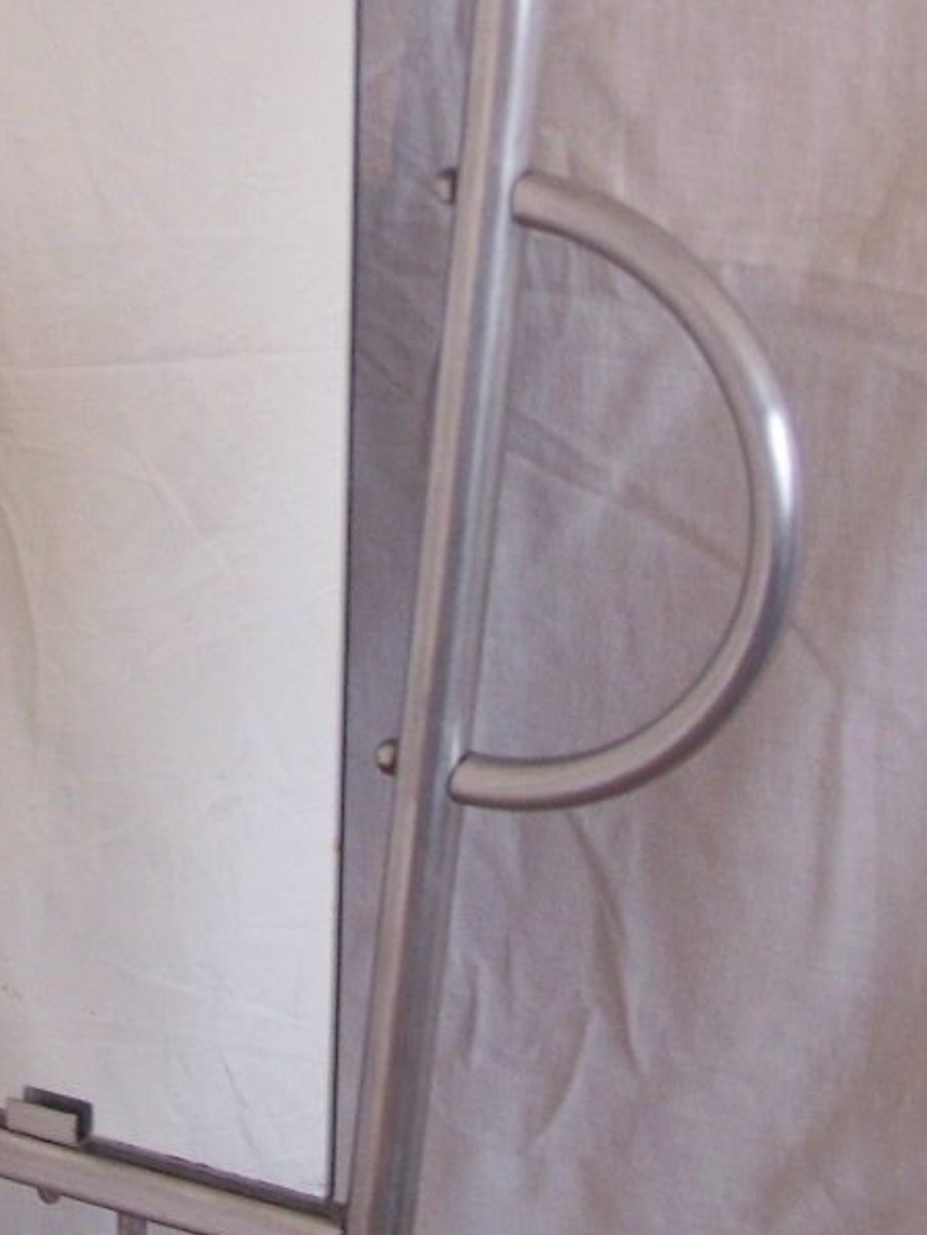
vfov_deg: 25.3
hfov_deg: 19.2
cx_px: 183
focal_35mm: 76
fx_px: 2714
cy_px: 274
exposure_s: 1/20
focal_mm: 6.3
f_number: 2.8
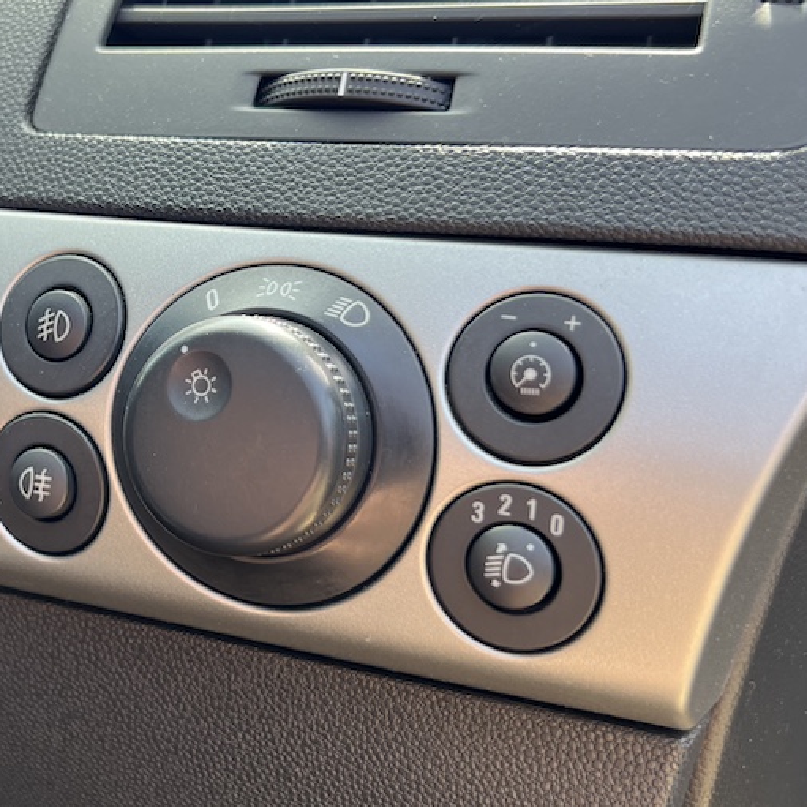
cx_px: 174
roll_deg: -0.9
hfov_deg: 36.4
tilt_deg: -11.5
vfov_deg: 37.5
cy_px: 347
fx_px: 1187
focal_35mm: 45
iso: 40
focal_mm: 5.7
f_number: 1.5
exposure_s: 1/216
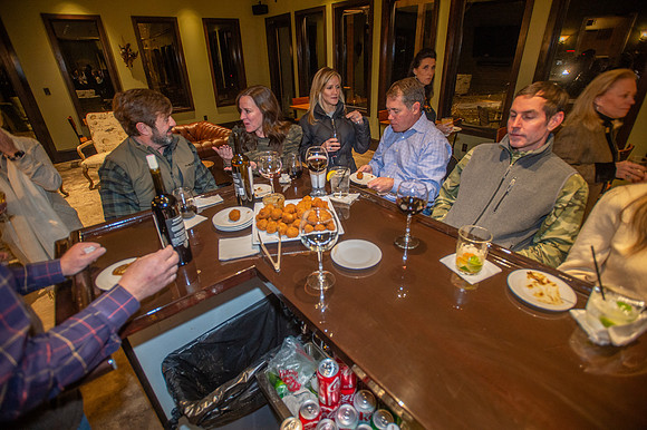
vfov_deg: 70.4
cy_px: 215
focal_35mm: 17
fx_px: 305
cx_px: 324
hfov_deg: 93.3
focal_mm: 17
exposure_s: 1/125
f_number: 3.2
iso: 2000
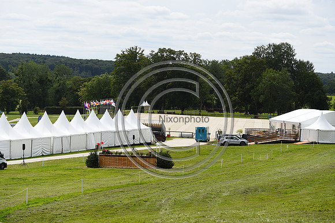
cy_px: 112
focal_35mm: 102
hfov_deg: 20.0
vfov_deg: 13.4
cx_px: 168
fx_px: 949
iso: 125
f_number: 4.5
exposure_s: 1/1250
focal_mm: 102
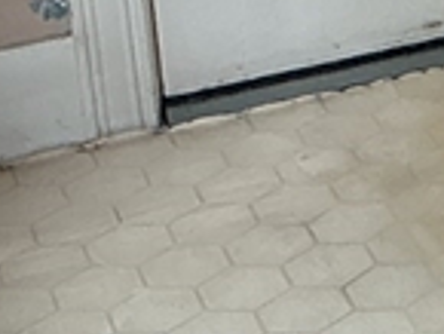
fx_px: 2632
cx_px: 1078
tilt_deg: -9.8
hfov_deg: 8.7
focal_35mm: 205
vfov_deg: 6.8
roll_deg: +3.1
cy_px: -478
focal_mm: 3
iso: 64
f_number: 1.8
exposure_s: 1/120
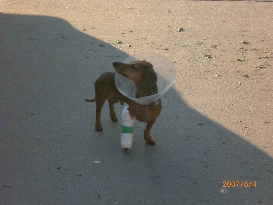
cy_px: 102
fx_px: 899
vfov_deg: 13.0
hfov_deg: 17.3
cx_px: 136
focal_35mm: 114
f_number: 5.9
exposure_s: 1/160
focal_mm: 18.9
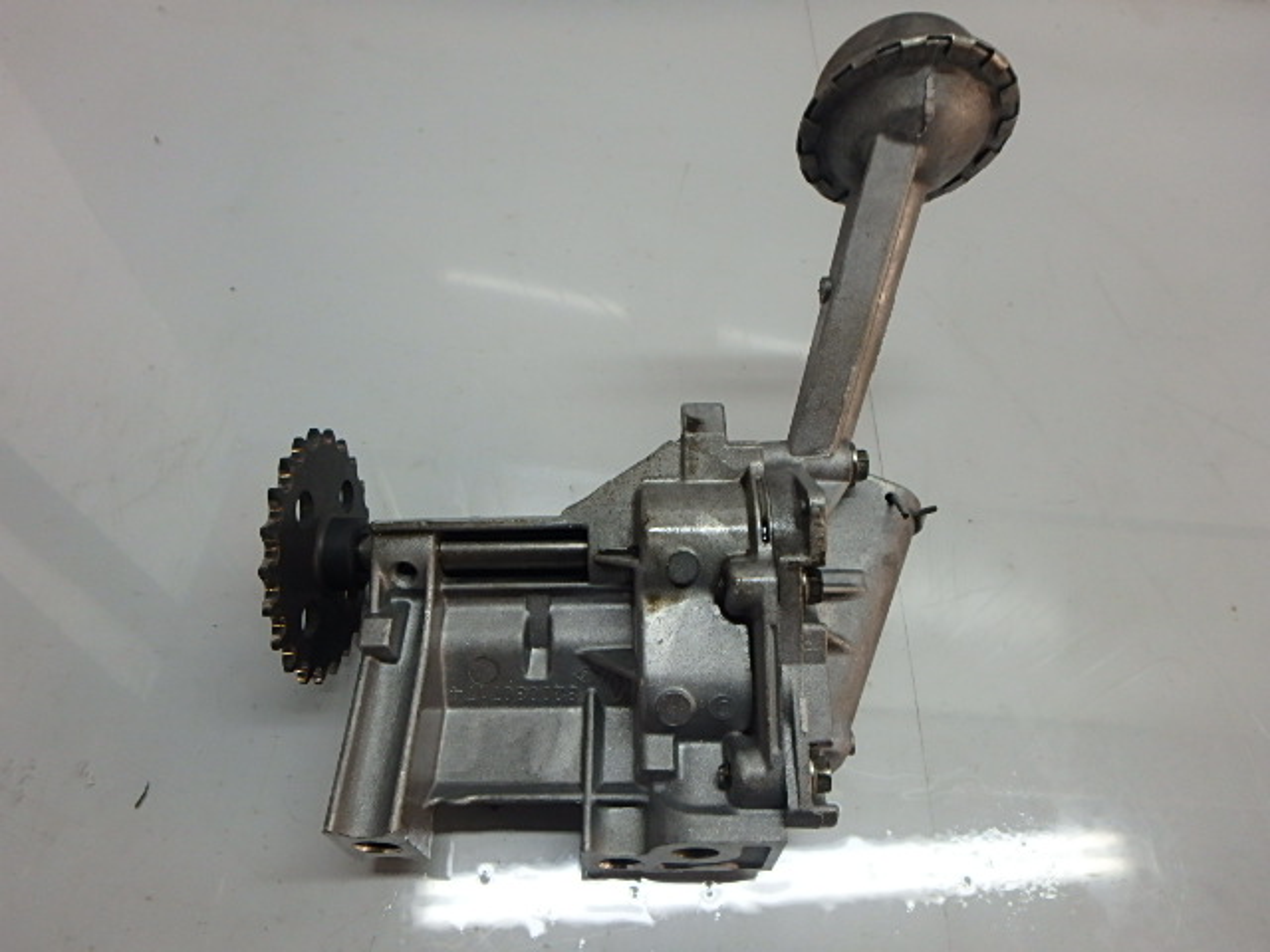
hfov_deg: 79.0
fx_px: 770
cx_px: 635
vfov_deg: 63.4
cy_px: 476
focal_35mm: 21
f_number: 3.5
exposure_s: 1/60
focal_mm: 3.7
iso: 200
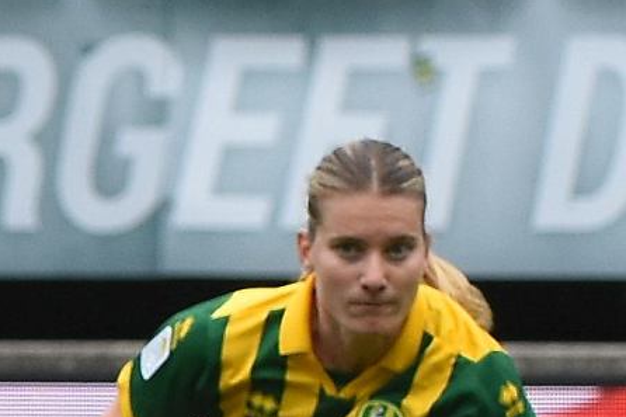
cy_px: 828
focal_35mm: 710
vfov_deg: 1.9
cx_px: -295
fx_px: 12341
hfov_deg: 2.9
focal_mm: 110
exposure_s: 1/1000
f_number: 3.5
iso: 500
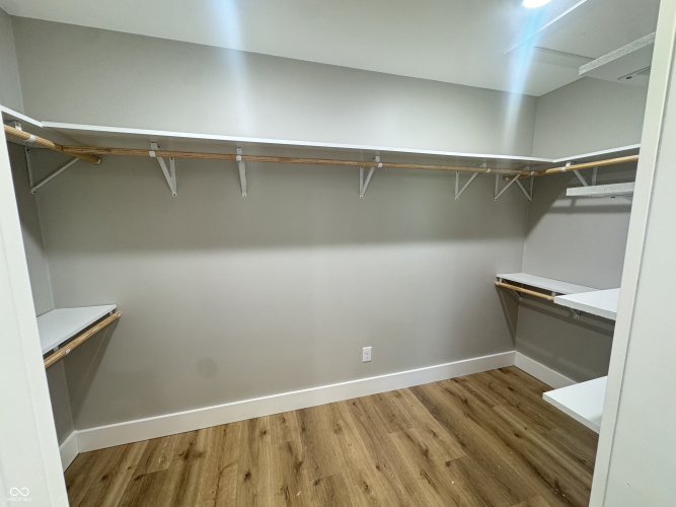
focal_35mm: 14
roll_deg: +0.1
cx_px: 338
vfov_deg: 85.7
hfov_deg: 102.1
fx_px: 273
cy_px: 254
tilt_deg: -7.5
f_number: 2.2
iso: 200
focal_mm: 2.22
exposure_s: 1/60
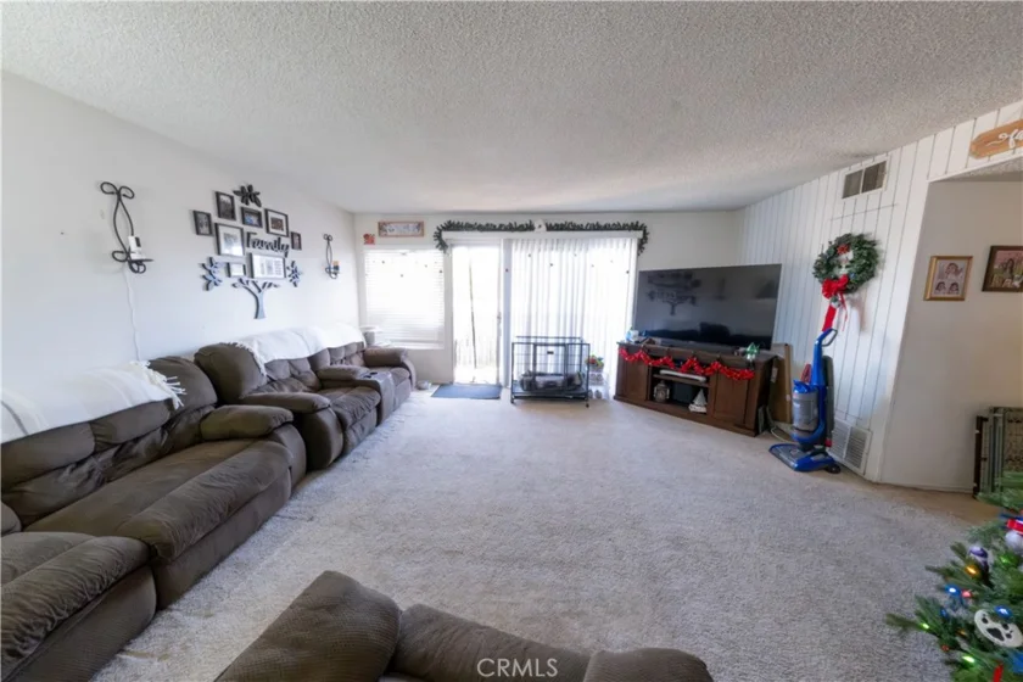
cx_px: 512
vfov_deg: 90.0
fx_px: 341
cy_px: 341
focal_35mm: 12
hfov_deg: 112.6
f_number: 16
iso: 6400
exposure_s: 1/13
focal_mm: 8
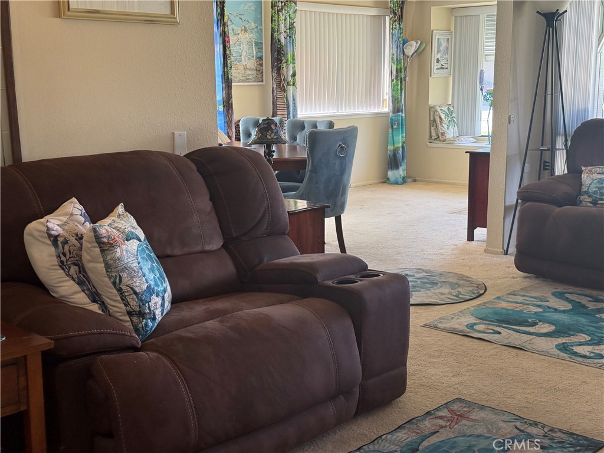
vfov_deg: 30.3
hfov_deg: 39.7
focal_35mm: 48
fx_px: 838
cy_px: 226
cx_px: 302
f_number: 1.78
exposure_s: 1/94
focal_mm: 6.76
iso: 100
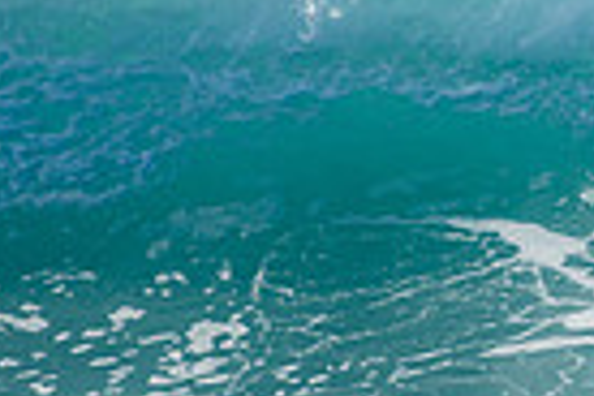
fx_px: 51954
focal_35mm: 3149
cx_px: 1188
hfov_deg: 0.7
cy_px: 67
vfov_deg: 0.4
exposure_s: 1/1250
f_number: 5.6
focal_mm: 500
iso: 200
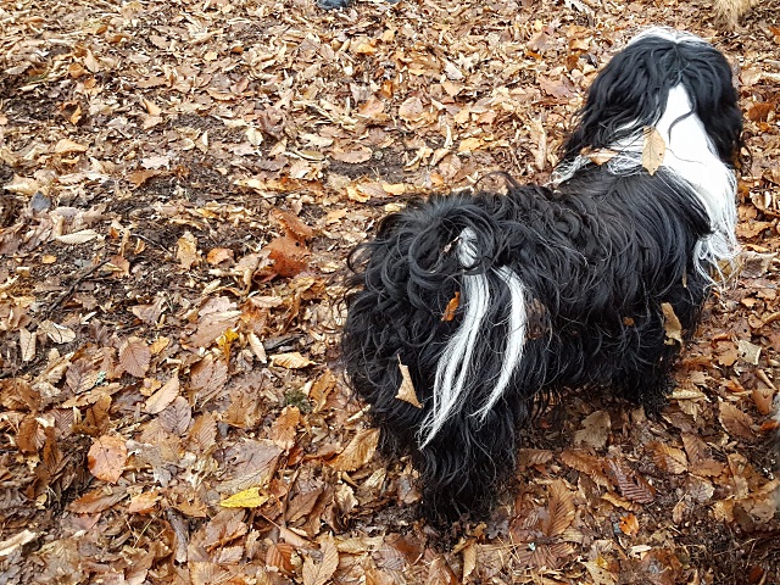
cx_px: 390
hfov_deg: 67.3
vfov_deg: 53.1
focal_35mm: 26
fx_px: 586
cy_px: 292
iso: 250
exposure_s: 1/100
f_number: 1.7
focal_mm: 4.2
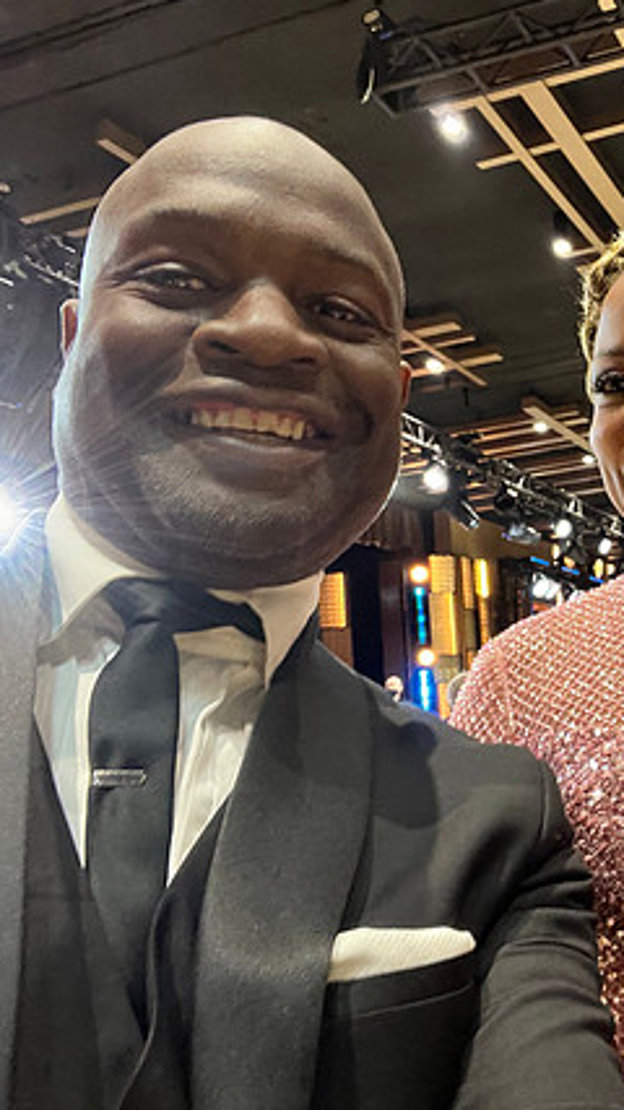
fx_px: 1001
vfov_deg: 58.0
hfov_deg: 30.9
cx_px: 686
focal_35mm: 34
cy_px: 552
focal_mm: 2.71
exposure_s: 1/28
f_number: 2.2
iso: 400
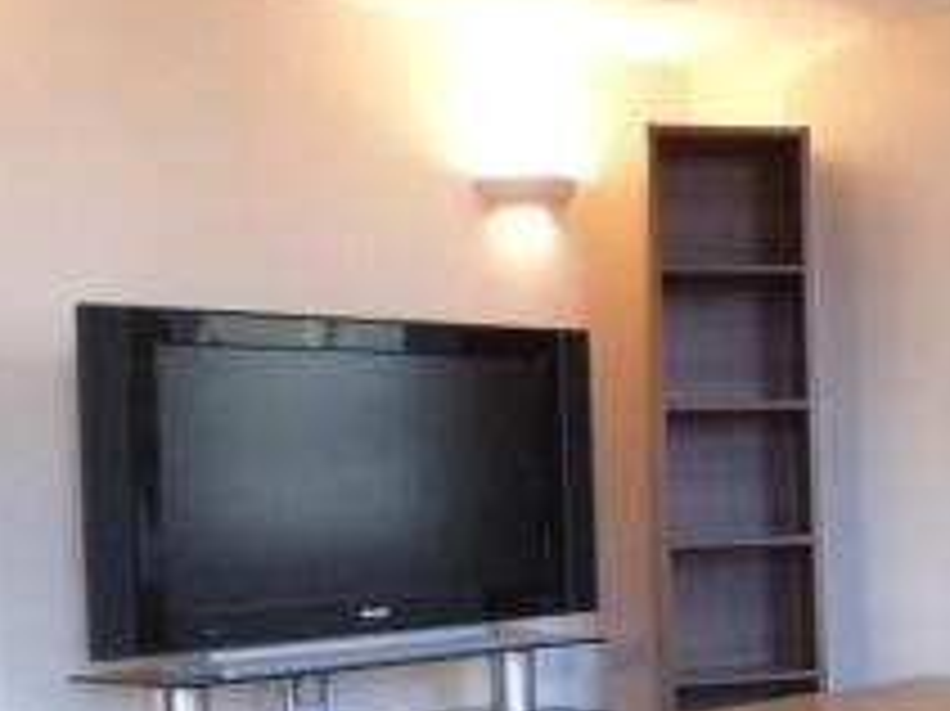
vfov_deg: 21.2
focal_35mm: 69
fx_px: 1893
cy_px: 497
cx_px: 1218
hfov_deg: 24.7
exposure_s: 1/40
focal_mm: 4.5
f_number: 2.8
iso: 400
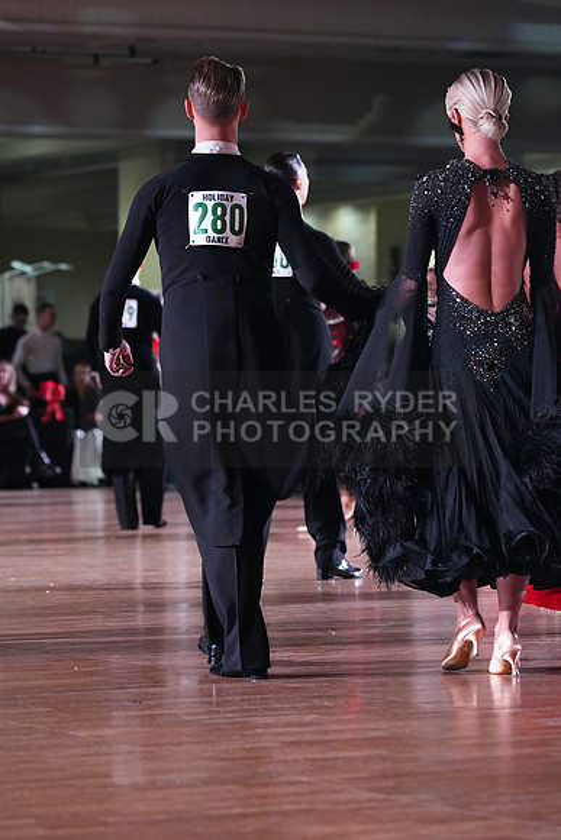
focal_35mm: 151
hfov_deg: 9.1
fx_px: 3527
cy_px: 420
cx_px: 280
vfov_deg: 13.6
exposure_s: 1/400
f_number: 5
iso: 10000
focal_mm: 151
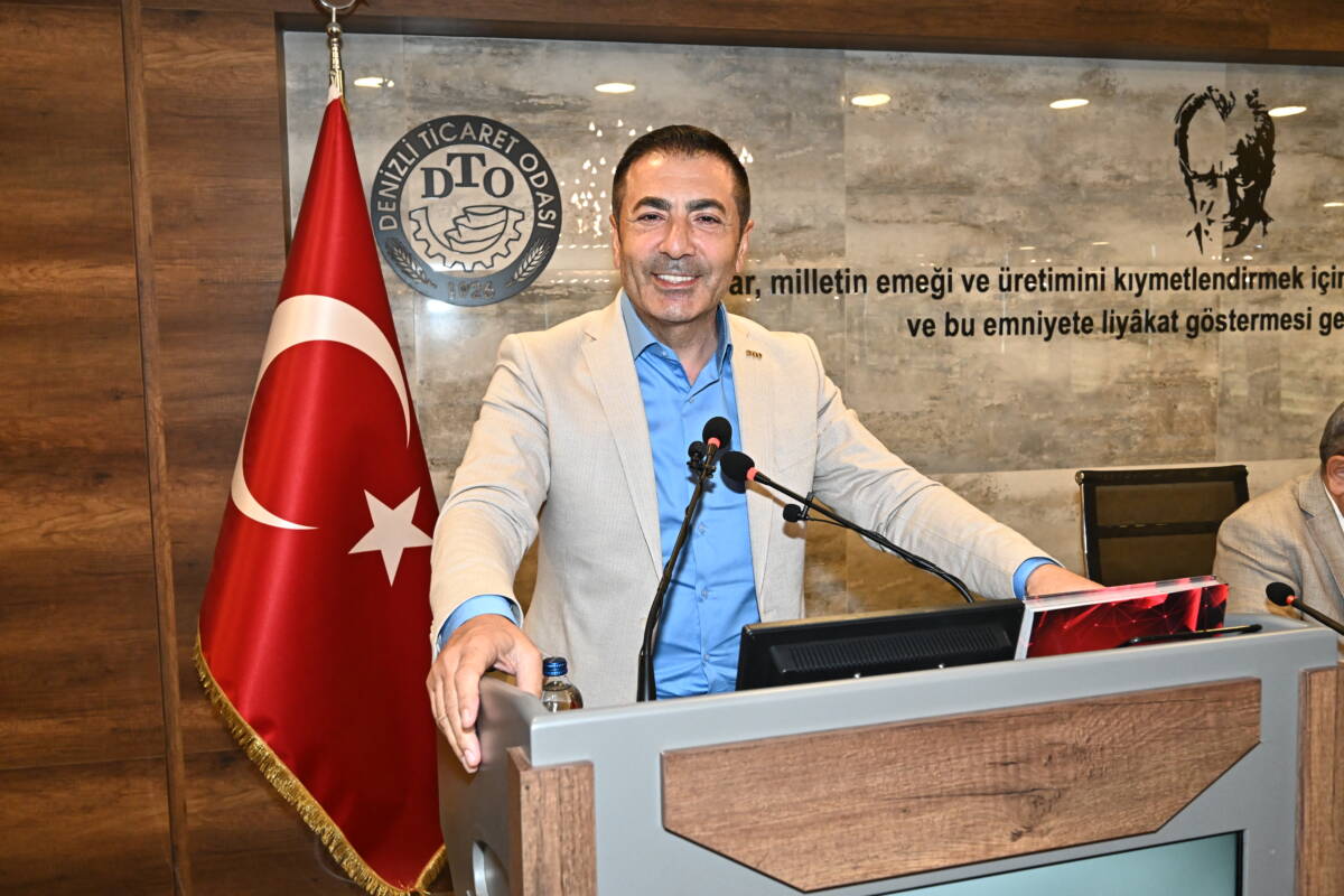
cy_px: 448
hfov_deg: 61.9
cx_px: 672
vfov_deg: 43.6
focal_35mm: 30
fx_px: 1120
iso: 2800
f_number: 7.1
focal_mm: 30
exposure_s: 1/125
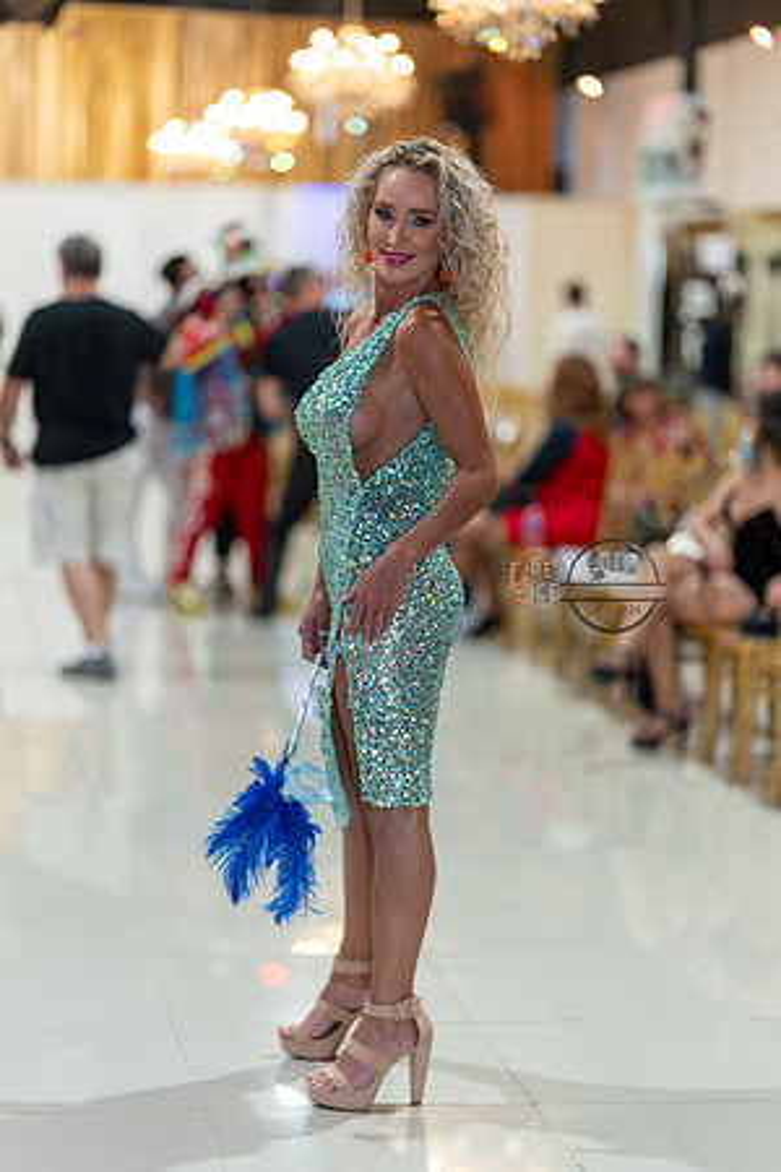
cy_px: 586
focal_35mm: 85
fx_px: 2766
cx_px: 390
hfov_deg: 16.1
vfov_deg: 23.9
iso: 200
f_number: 1.4
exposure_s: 1/160
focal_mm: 85
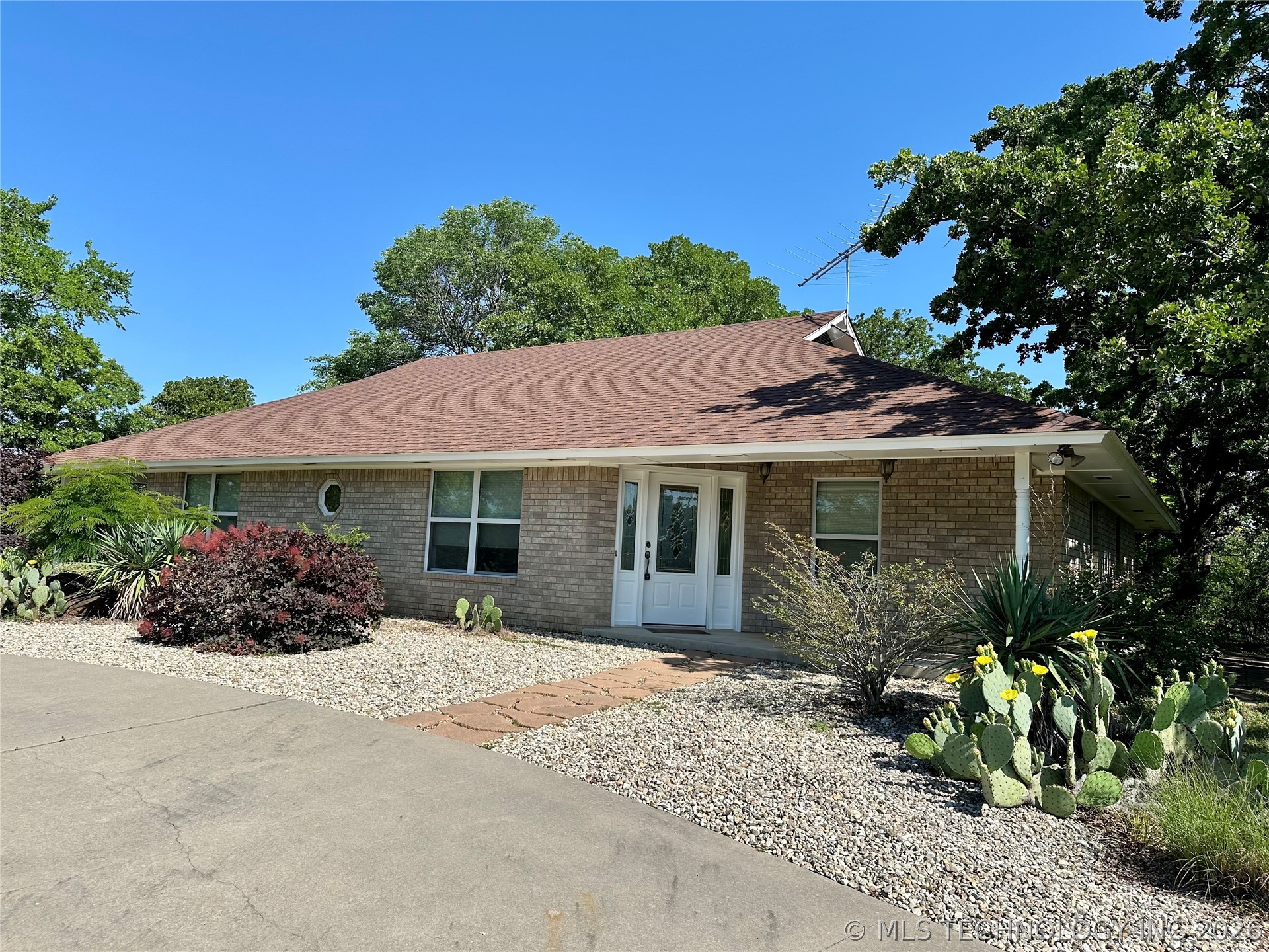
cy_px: 476
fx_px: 880
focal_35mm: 24
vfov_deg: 56.8
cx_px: 634
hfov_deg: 71.6
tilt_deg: +4.5
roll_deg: -1.8
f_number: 1.78
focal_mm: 6.86
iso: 80
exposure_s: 1/4184
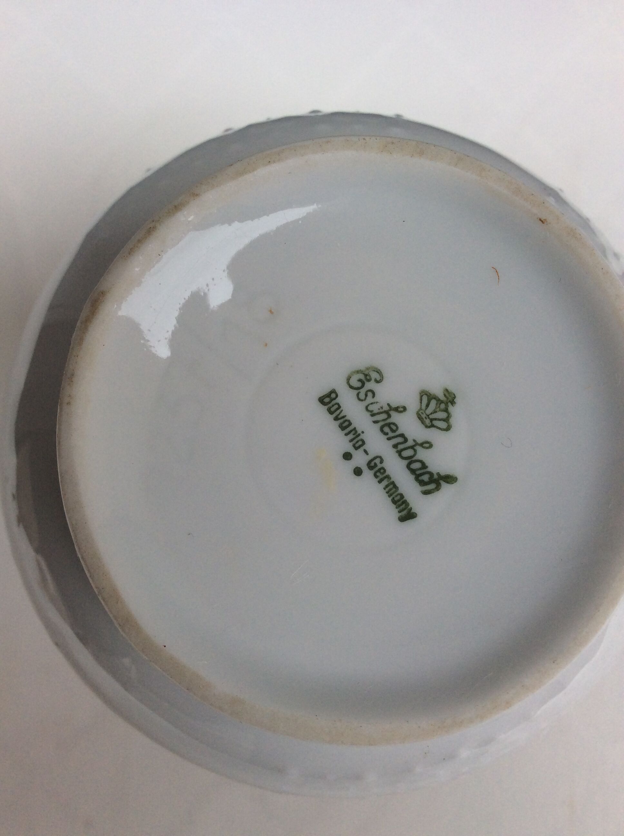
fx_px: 771
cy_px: 418
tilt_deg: -81.3
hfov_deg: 44.1
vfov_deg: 56.9
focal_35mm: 32
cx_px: 312
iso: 32
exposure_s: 1/227
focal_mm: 3.3
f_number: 2.4
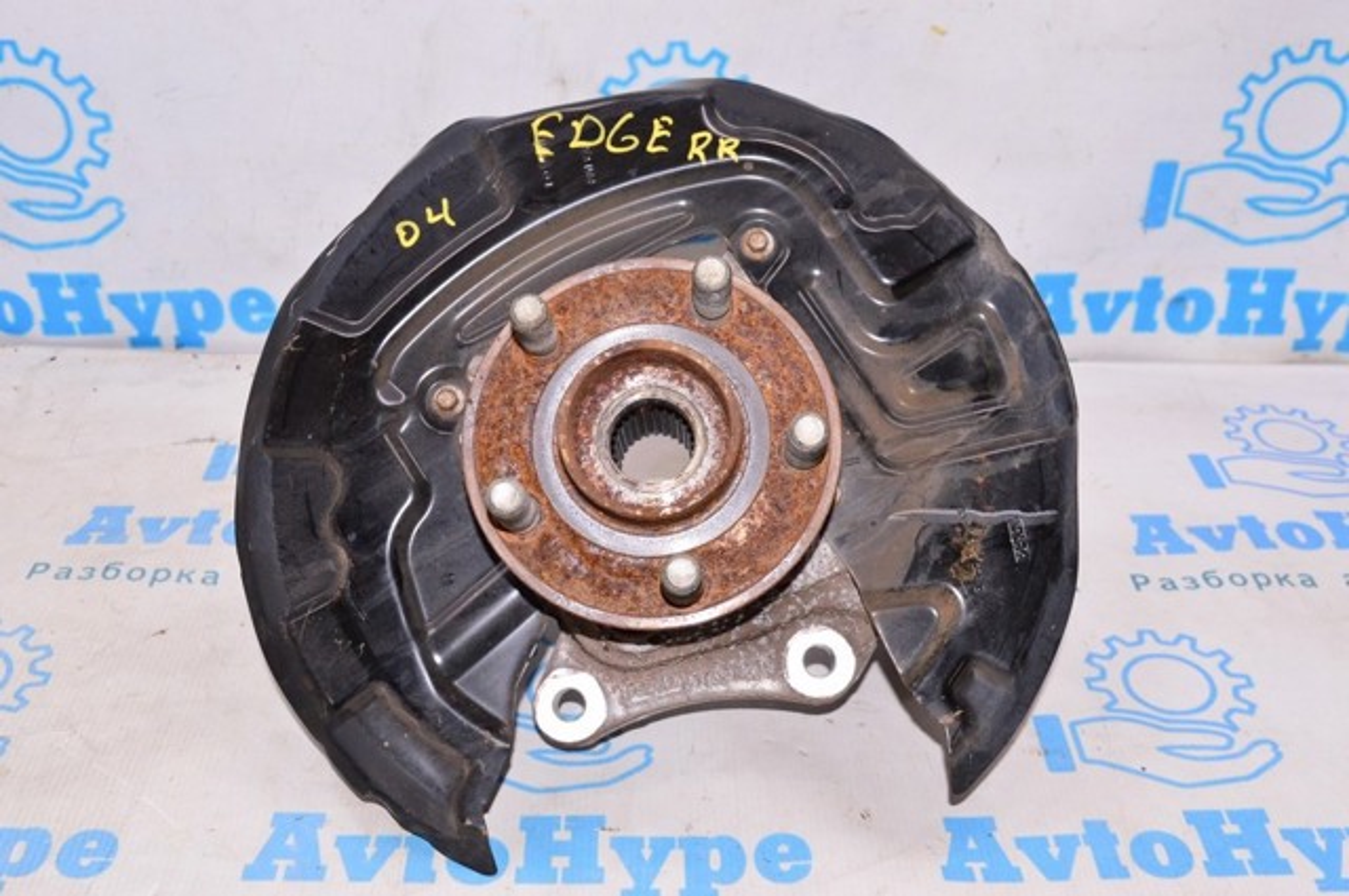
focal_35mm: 40
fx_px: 1516
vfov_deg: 32.9
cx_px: 674
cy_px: 448
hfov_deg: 48.0
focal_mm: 27
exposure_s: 1/125
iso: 1600
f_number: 8
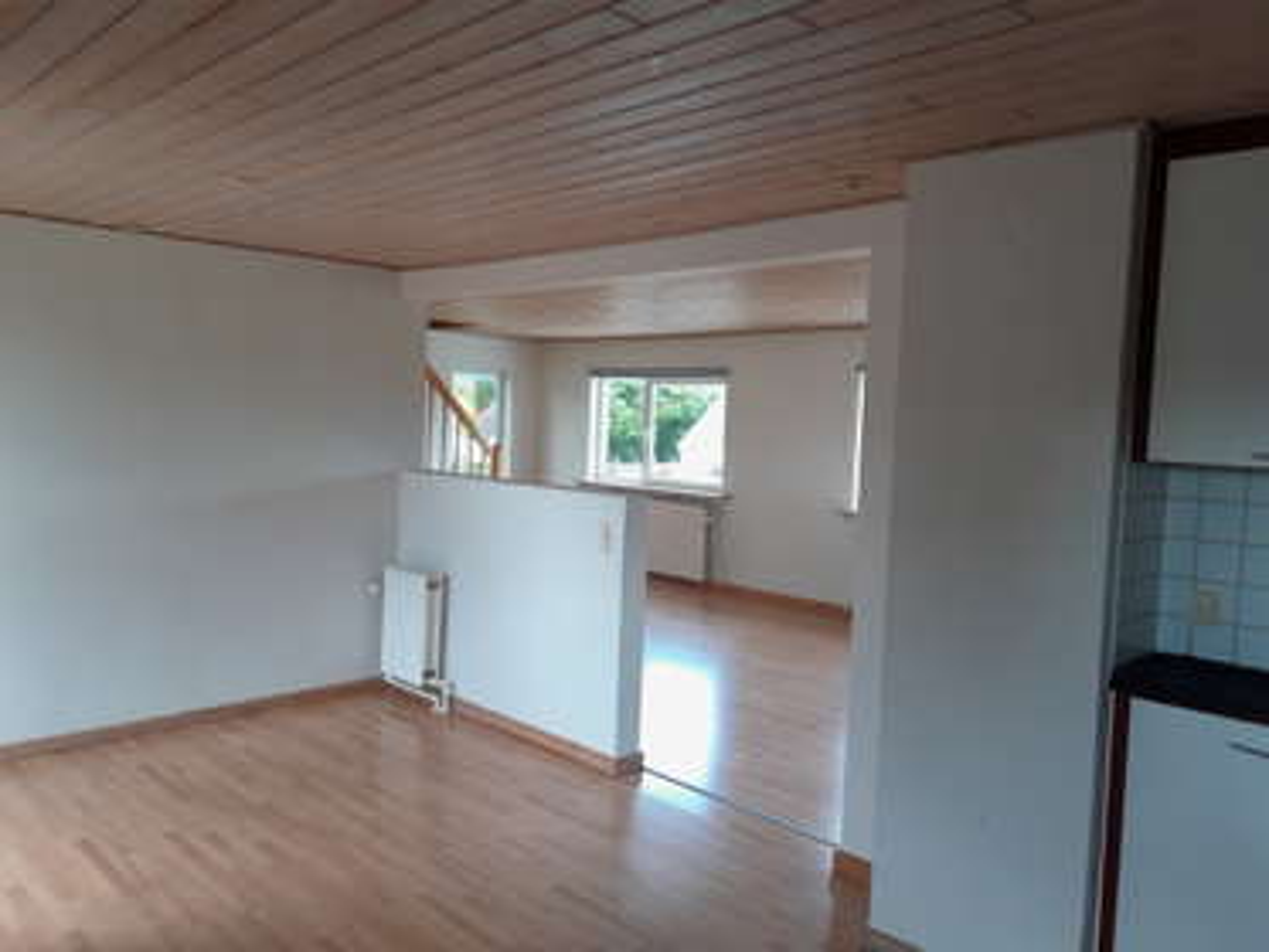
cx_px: 634
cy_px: 476
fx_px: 953
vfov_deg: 53.1
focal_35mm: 26
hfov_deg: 67.3
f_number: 1.8
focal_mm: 4
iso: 64
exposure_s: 1/60
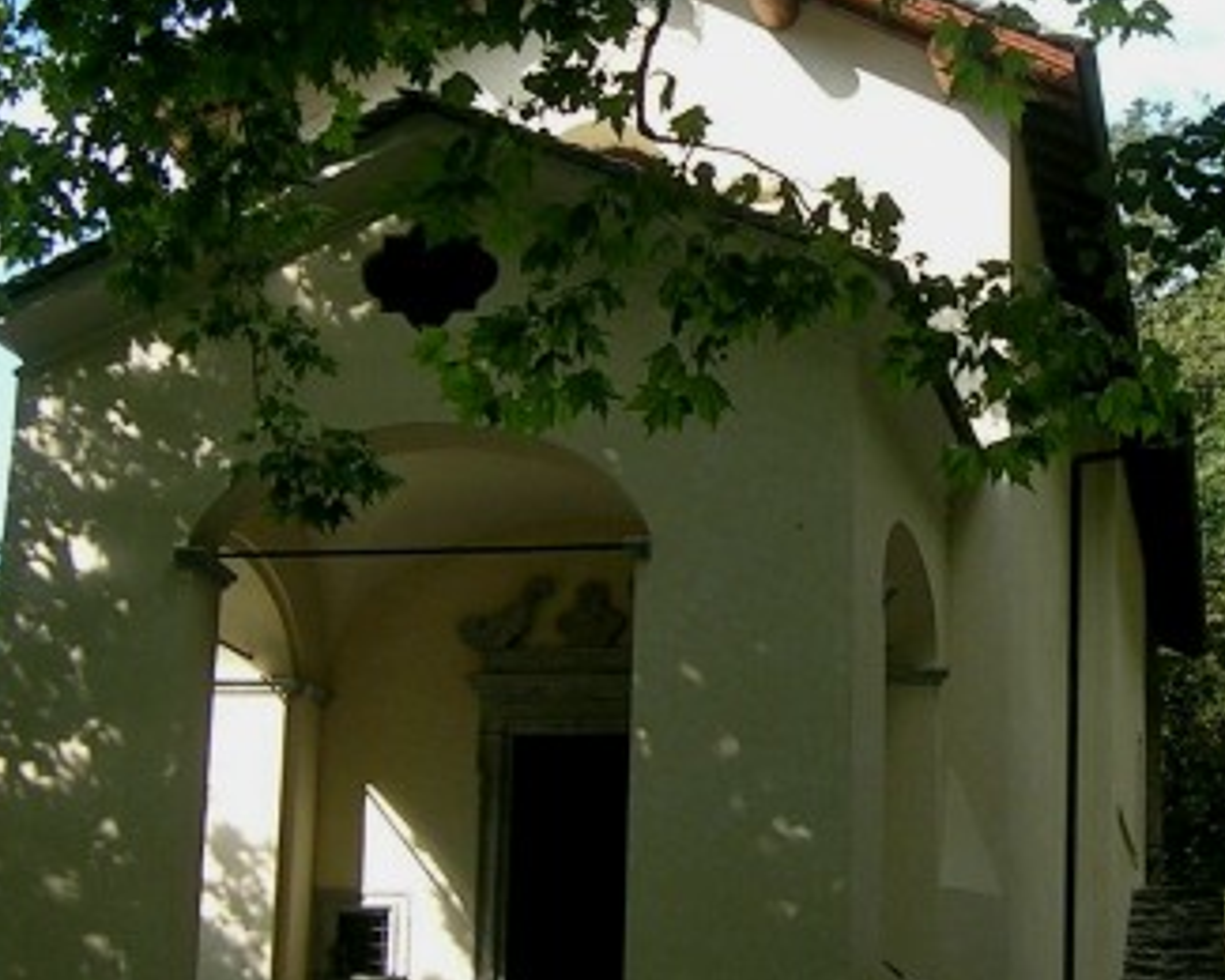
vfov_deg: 19.2
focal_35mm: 80
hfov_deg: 23.6
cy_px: 437
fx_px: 2900
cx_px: 908
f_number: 2.8
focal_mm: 5.4
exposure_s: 1/230
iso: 50
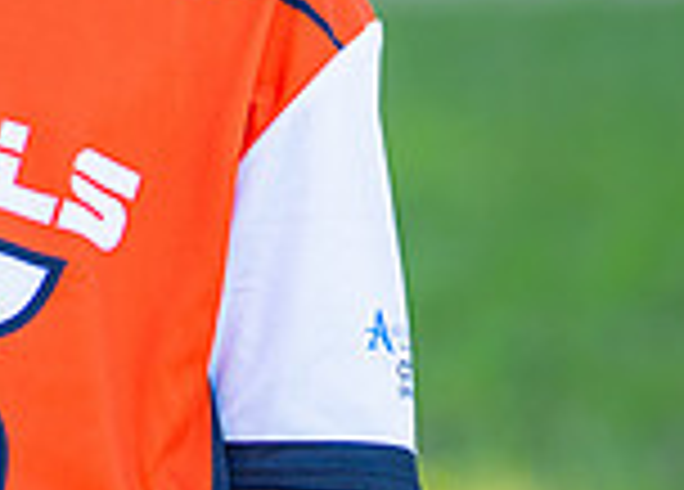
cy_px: -138
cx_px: -42
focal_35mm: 226
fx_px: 4396
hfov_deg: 8.8
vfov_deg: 6.3
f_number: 1.2
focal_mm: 50
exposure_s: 1/1000
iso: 100
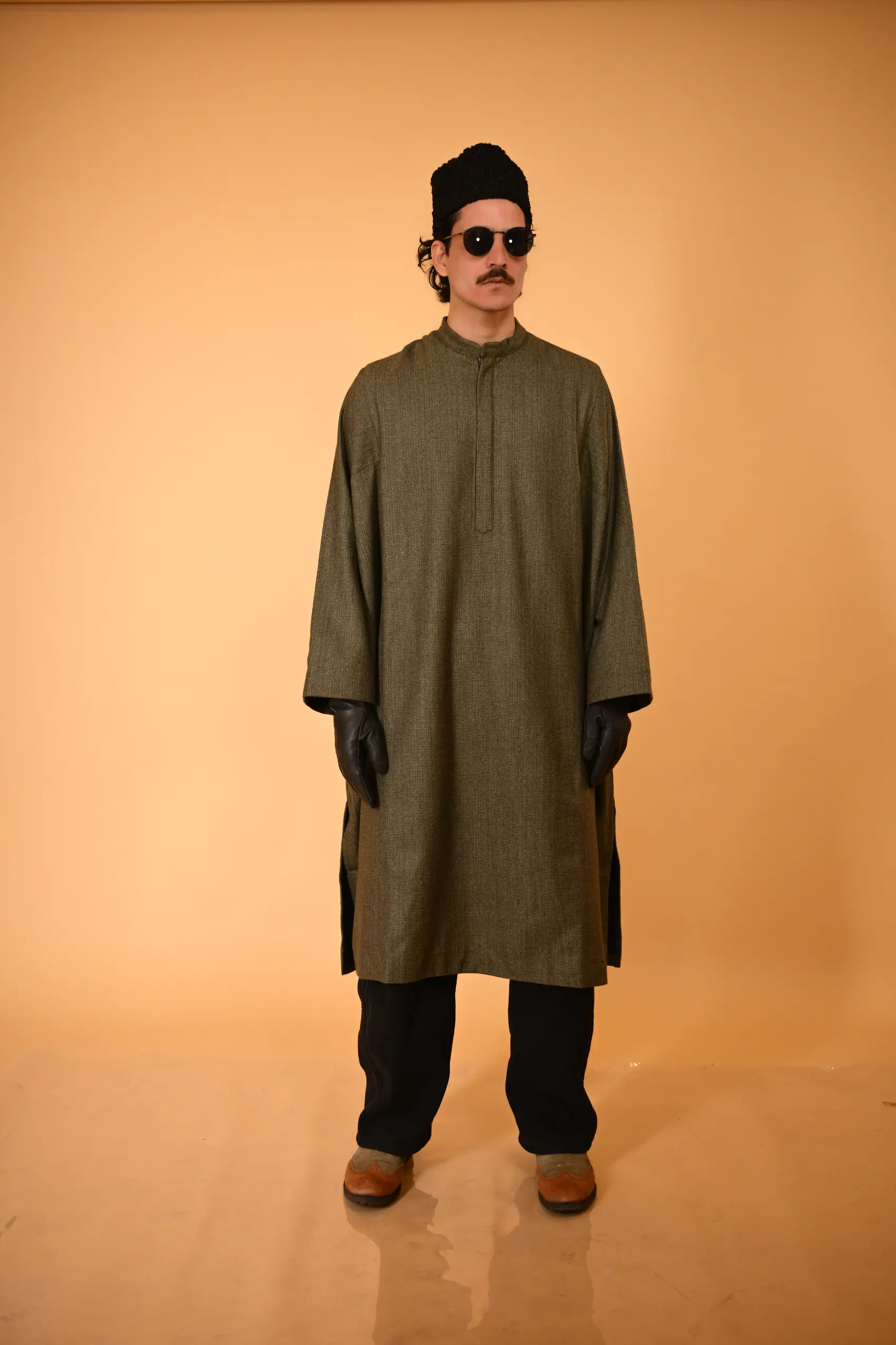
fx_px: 1419
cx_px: 448
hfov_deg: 35.1
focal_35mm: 38
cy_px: 672
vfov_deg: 50.7
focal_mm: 38
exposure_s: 1/320
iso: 320
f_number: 2.8
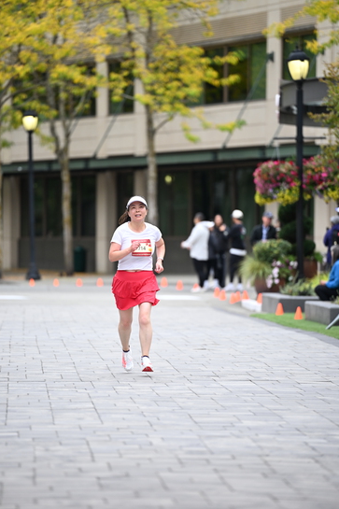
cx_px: 169
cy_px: 256
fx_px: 2855
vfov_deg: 10.2
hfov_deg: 6.8
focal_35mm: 202
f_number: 2.8
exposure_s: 1/2000
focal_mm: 200
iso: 640
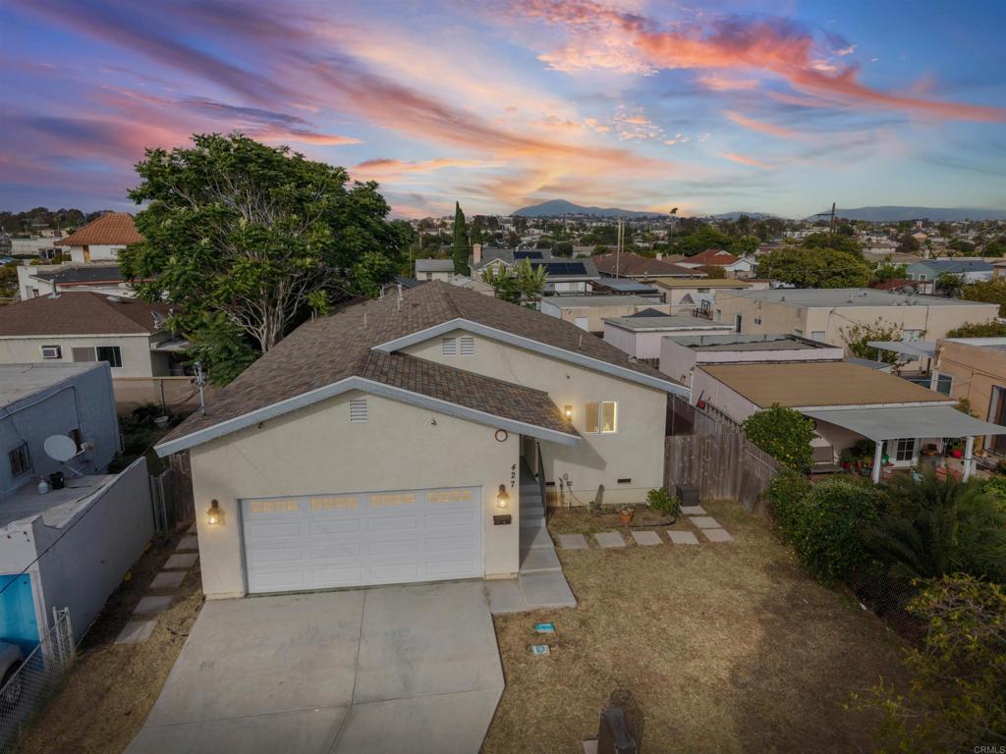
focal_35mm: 24
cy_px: 377
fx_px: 697
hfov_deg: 71.6
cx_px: 503
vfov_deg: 56.8
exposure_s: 1/120
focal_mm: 8.67
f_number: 1.8
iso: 120
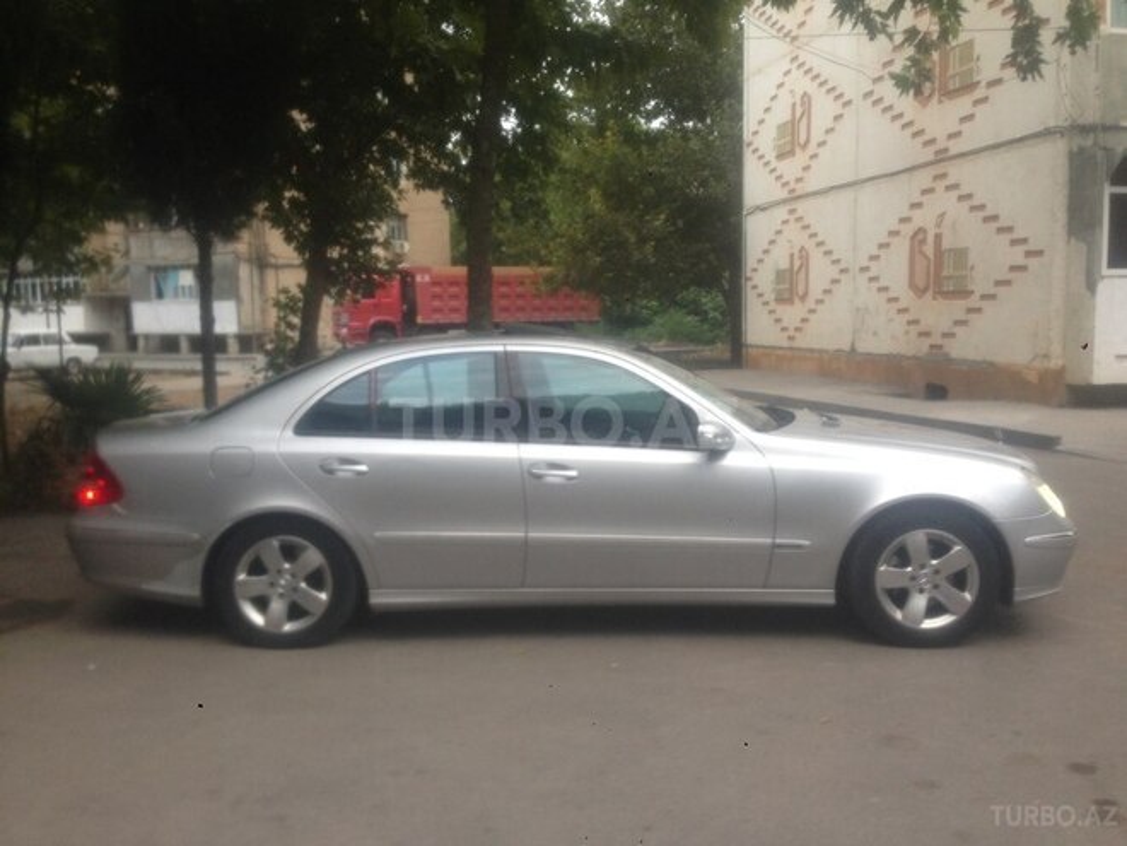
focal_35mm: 33
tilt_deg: -2.0
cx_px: 564
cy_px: 423
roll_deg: +1.9
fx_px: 1074
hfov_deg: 55.4
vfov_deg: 42.9
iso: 64
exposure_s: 1/20
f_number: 2.4
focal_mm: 4.12
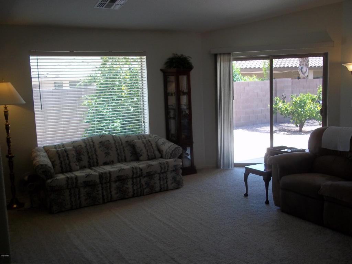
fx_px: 366
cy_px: 132
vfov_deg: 39.7
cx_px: 176
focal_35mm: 36
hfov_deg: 51.4
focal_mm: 6.5
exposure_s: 1/80
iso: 80
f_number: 3.1
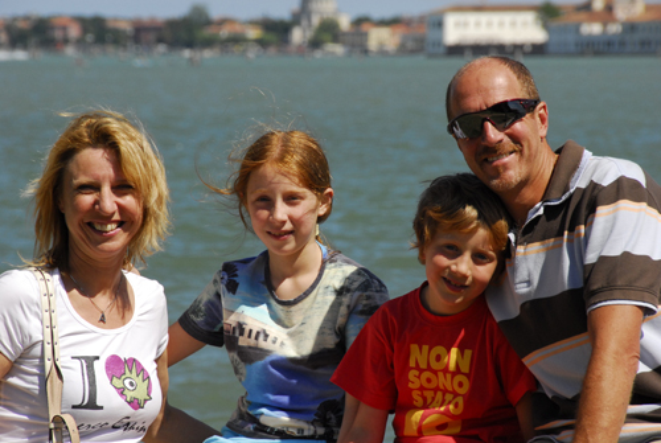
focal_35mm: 300
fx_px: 5516
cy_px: 222
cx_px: 330
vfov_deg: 4.6
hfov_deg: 6.9
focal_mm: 200
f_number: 14
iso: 500
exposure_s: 1/750
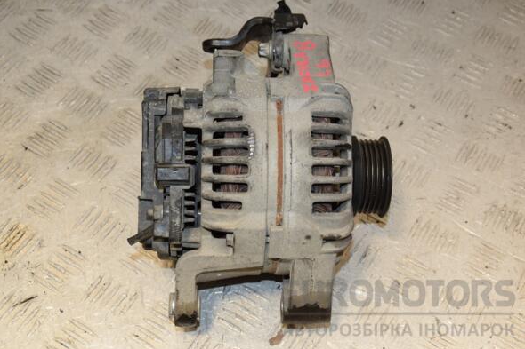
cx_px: 265
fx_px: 846
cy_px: 175
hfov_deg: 34.5
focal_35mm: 58
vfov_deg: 23.4
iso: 800
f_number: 9
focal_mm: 38
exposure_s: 1/200
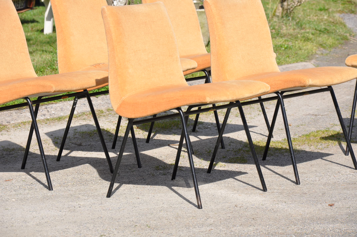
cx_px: 178
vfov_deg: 8.7
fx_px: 1560
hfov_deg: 13.1
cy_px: 118
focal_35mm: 158
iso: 320
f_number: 10
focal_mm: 105
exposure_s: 1/400
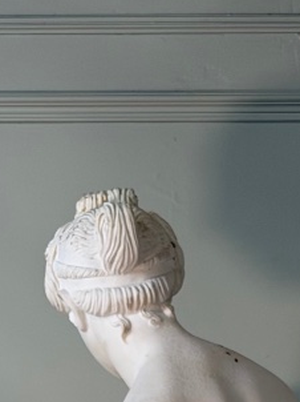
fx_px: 2210
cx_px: 174
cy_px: 740
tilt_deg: +0.3
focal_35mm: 191
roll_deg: -0.2
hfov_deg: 7.8
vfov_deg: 9.8
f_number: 1.78
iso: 64
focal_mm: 6.76
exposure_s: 1/50
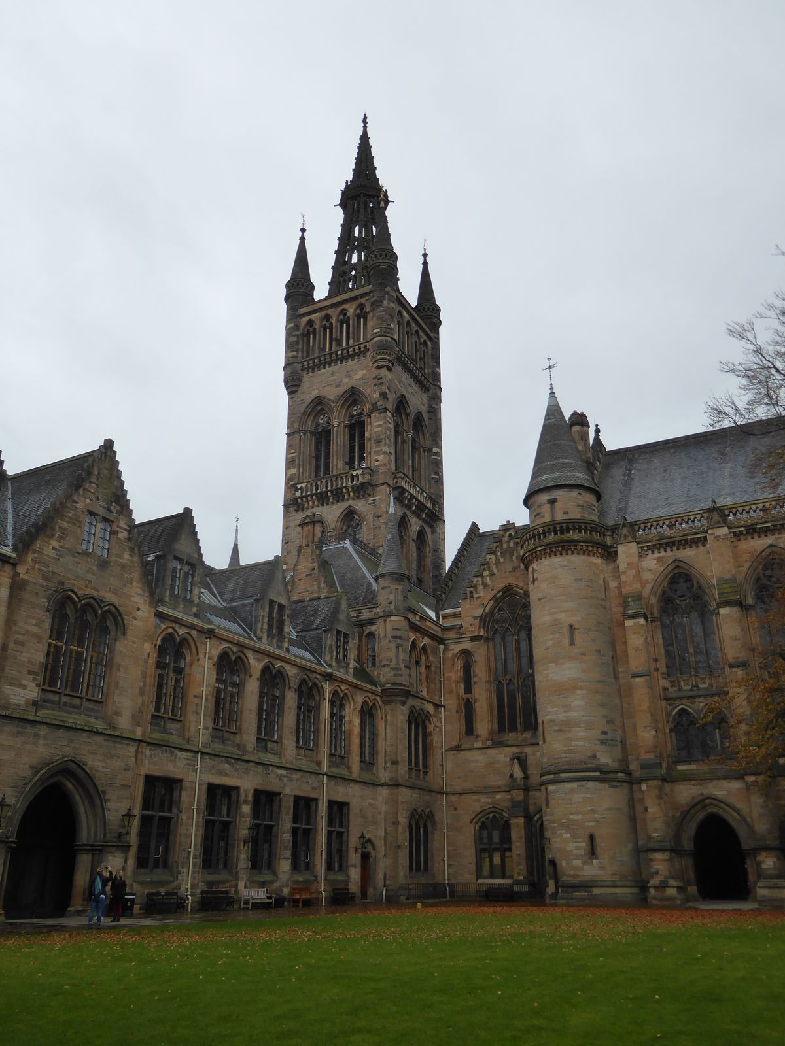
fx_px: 877
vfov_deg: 61.7
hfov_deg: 48.2
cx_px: 392
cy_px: 523
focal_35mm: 29
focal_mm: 5
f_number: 3.5
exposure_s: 1/160
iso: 125
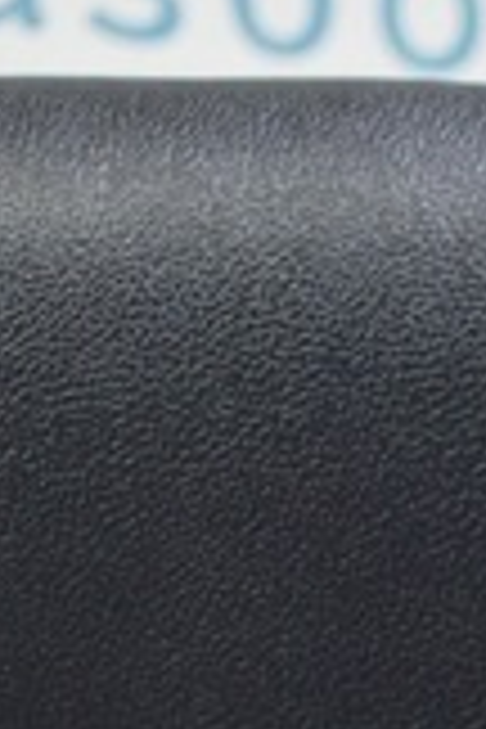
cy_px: 1478
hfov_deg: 3.5
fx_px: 8059
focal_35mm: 398
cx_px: 18
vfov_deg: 5.1
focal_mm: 42
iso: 400
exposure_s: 1/20
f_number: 5.6
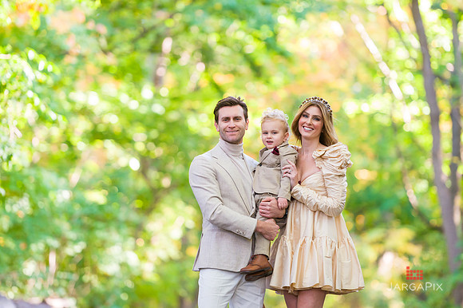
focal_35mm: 202
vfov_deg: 6.8
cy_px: 135
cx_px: 222
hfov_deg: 10.2
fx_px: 2600
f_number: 3.2
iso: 1600
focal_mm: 180
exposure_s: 1/200
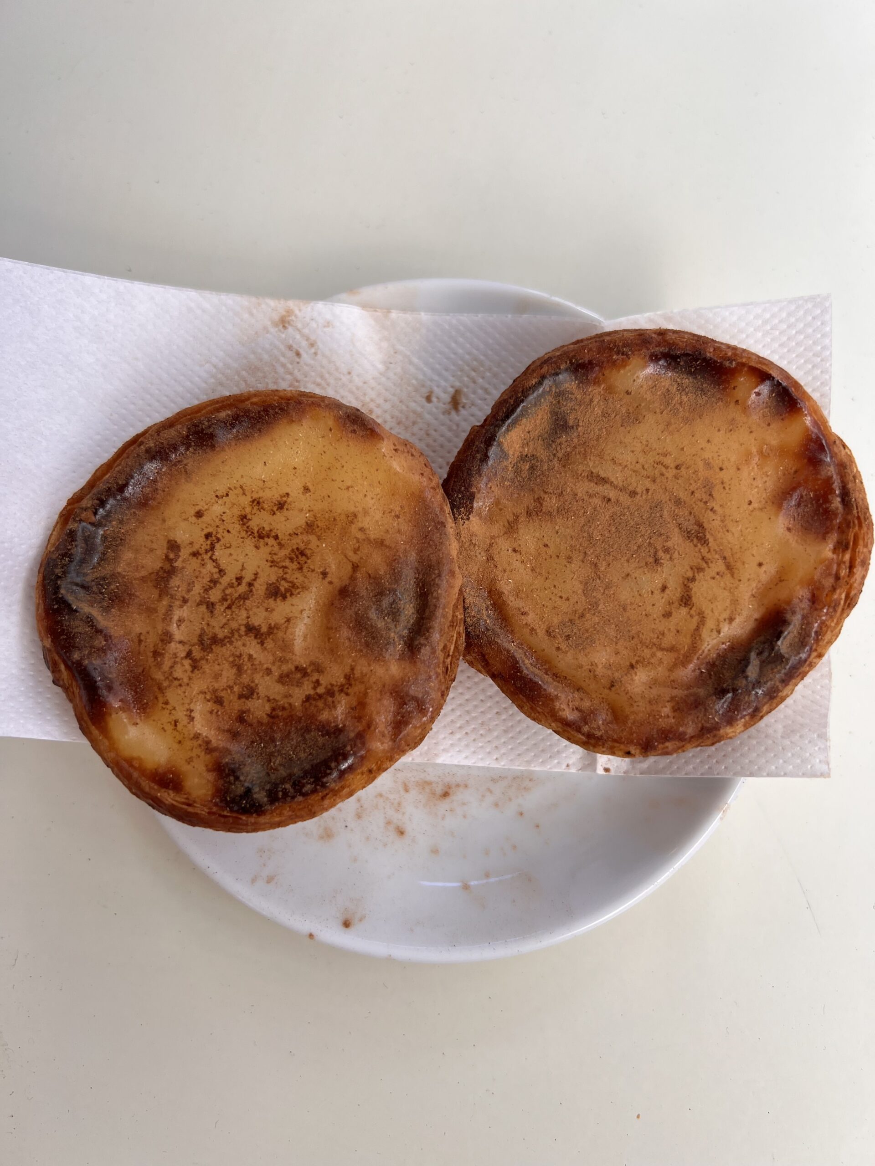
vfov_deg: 67.3
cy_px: 583
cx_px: 438
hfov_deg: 53.1
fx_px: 876
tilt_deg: -77.5
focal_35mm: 26
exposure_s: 1/257
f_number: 1.5
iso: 40
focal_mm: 5.7
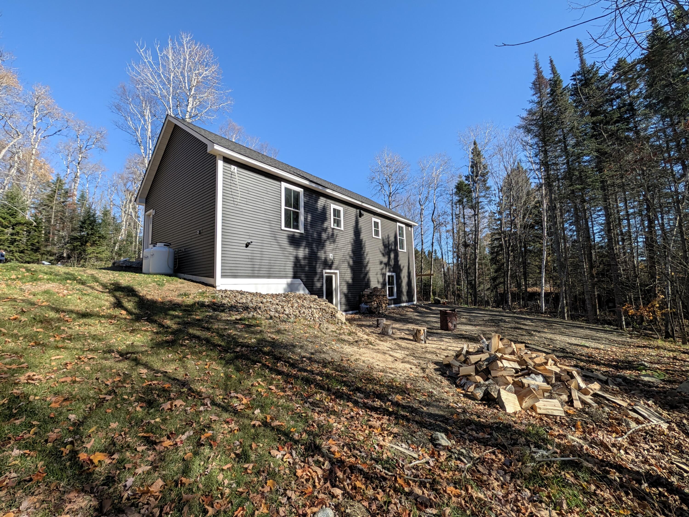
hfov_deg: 110.5
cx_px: 344
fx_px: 239
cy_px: 258
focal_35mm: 12
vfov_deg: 94.5
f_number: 1.7
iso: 52
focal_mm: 2.02
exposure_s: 1/2924
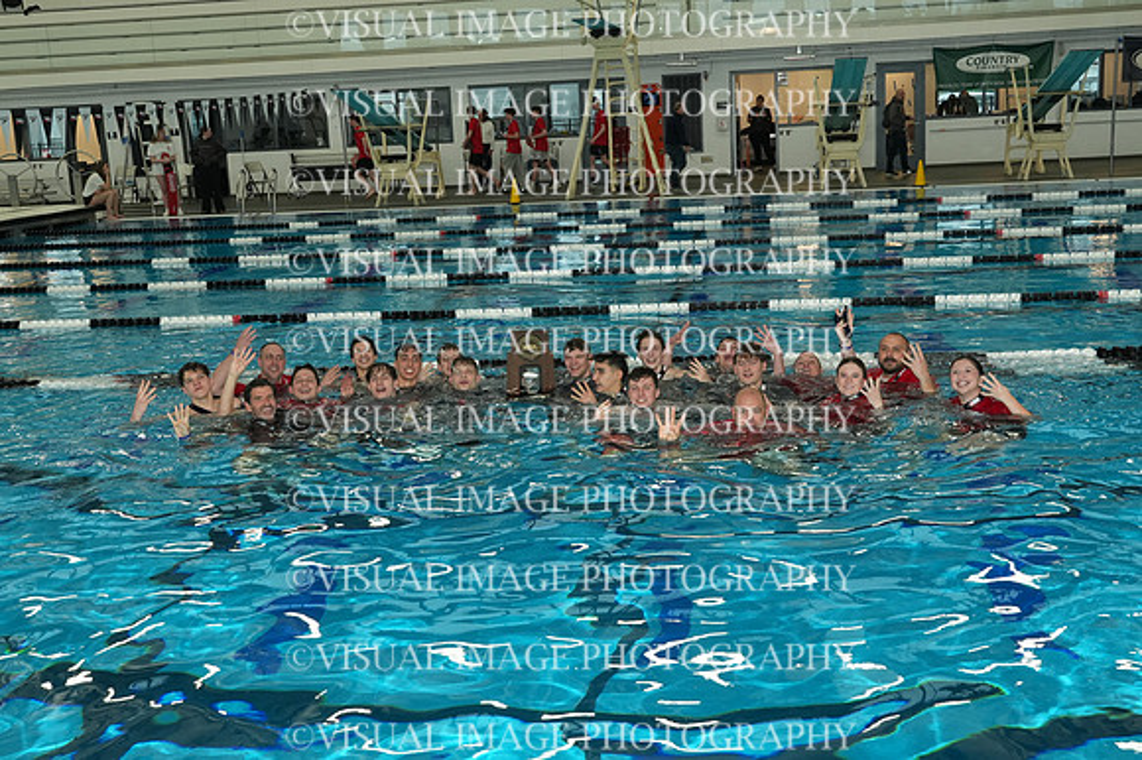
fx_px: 1379
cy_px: 380
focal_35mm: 44
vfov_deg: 30.8
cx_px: 571
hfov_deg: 45.0
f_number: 8
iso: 1250
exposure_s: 1/125
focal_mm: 29
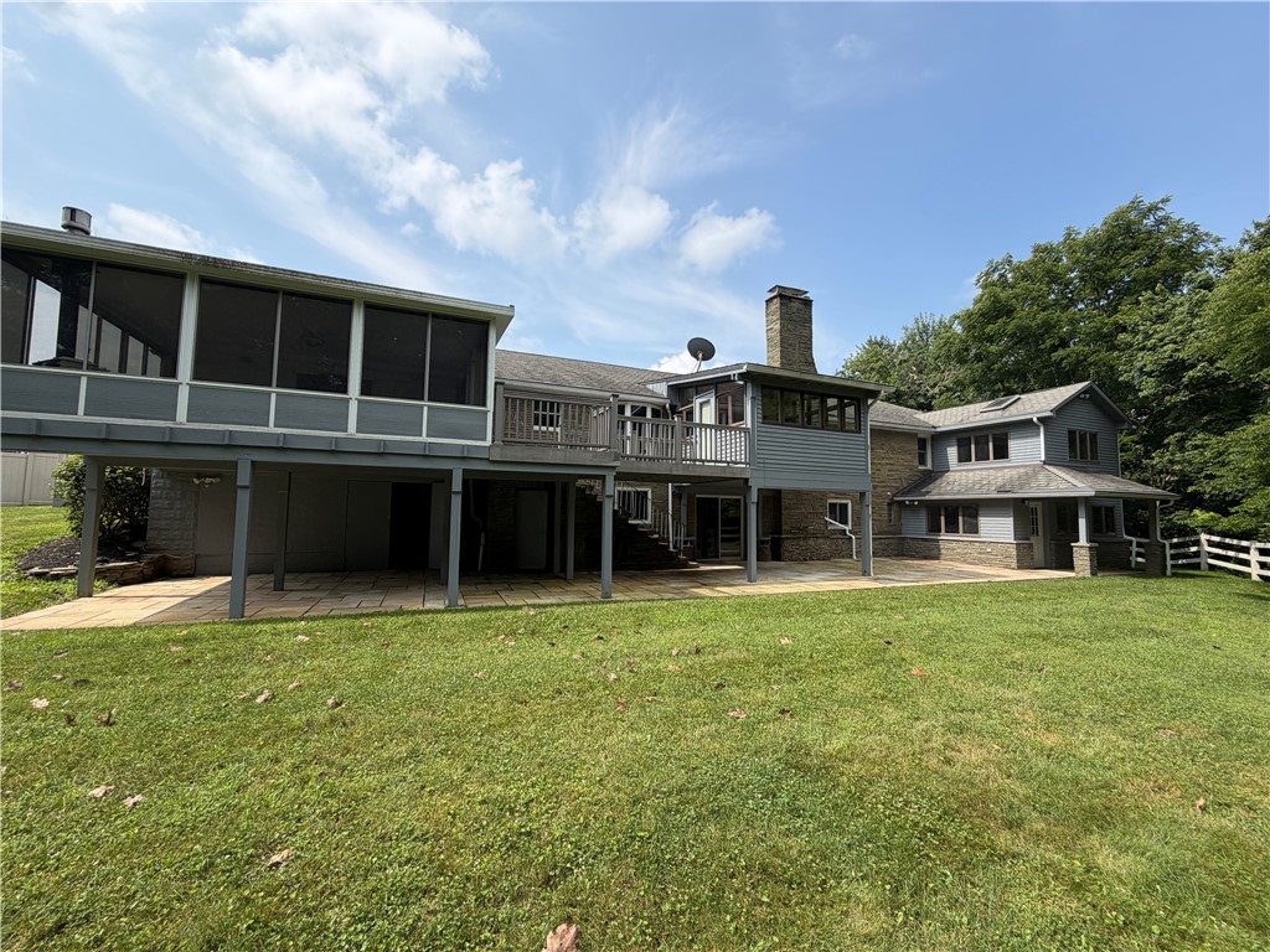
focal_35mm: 14
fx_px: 514
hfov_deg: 102.1
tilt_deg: +5.2
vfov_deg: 85.7
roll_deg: -0.3
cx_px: 635
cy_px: 476
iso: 20
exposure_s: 1/789
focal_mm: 2.22
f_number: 2.2
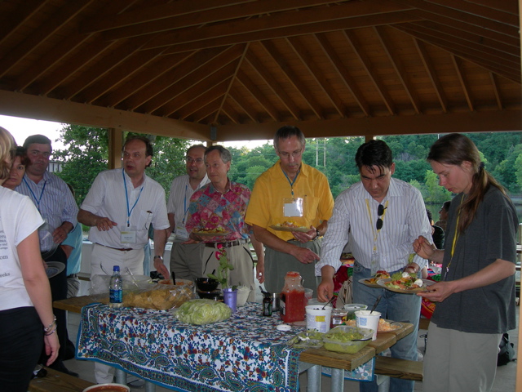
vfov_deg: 37.7
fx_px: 573
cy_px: 196
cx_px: 261
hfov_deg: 49.0
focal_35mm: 38
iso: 69
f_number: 2.8
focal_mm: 7.8
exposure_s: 1/60.1
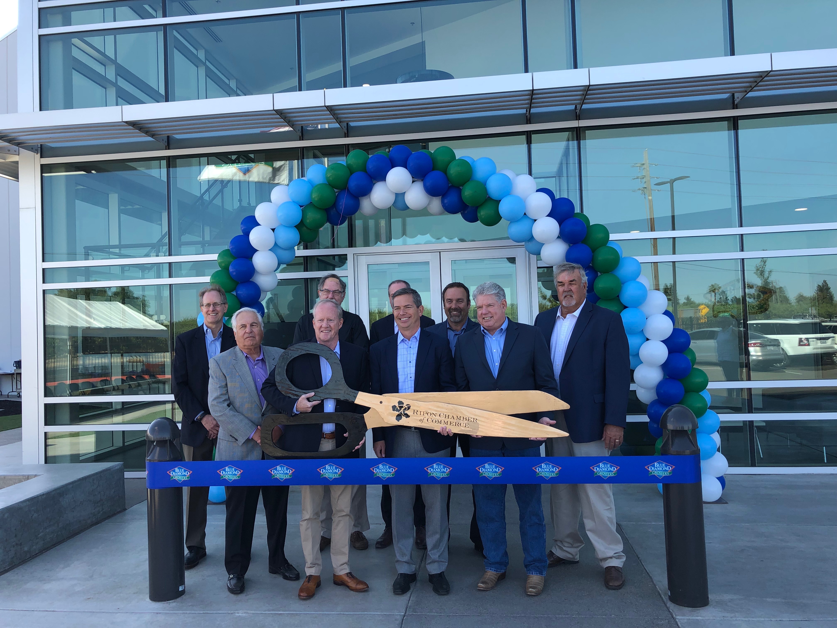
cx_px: 418
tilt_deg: +1.9
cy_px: 314
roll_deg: +0.6
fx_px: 677
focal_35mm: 28
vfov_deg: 49.7
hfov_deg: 63.4
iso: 20
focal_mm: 3.99
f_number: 1.8
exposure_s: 1/302
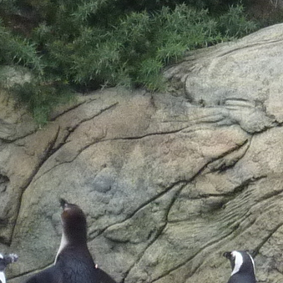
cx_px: 263
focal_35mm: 541
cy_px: 317
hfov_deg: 3.2
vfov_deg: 3.2
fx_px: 5004
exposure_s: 1/50
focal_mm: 15.8
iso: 200
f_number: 4.3
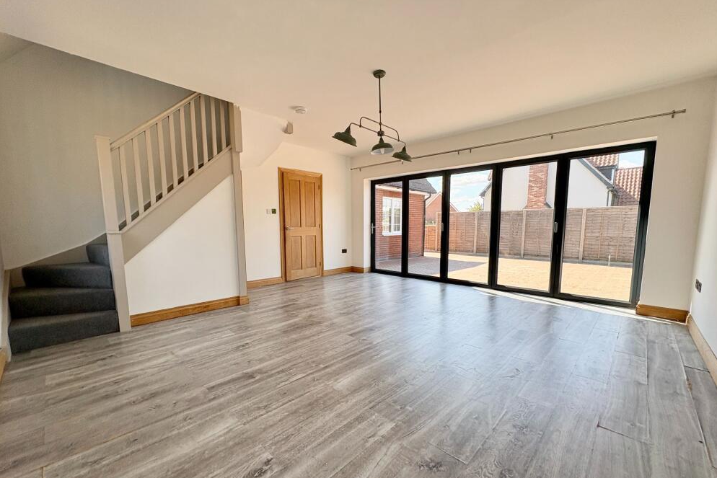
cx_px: 357
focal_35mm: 15
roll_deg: +1.3
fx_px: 299
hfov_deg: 100.4
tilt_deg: -6.1
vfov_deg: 77.2
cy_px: 258
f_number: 2.2
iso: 64
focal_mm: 2.22
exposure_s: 1/371
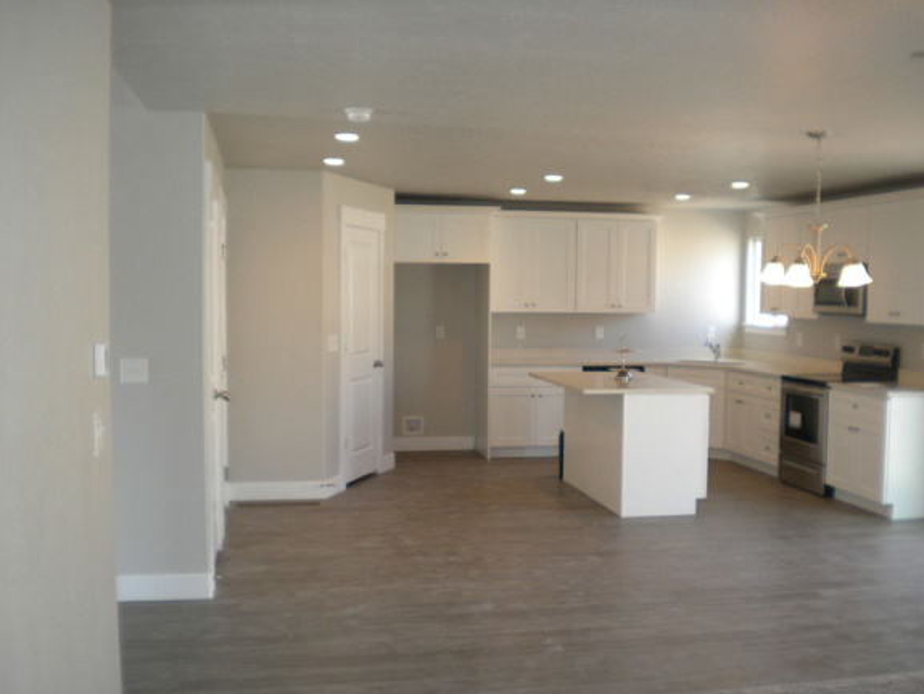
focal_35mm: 39
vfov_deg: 36.8
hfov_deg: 47.8
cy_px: 385
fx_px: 1041
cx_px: 514
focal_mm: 6.3
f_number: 3.1
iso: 145
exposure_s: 1/52.3
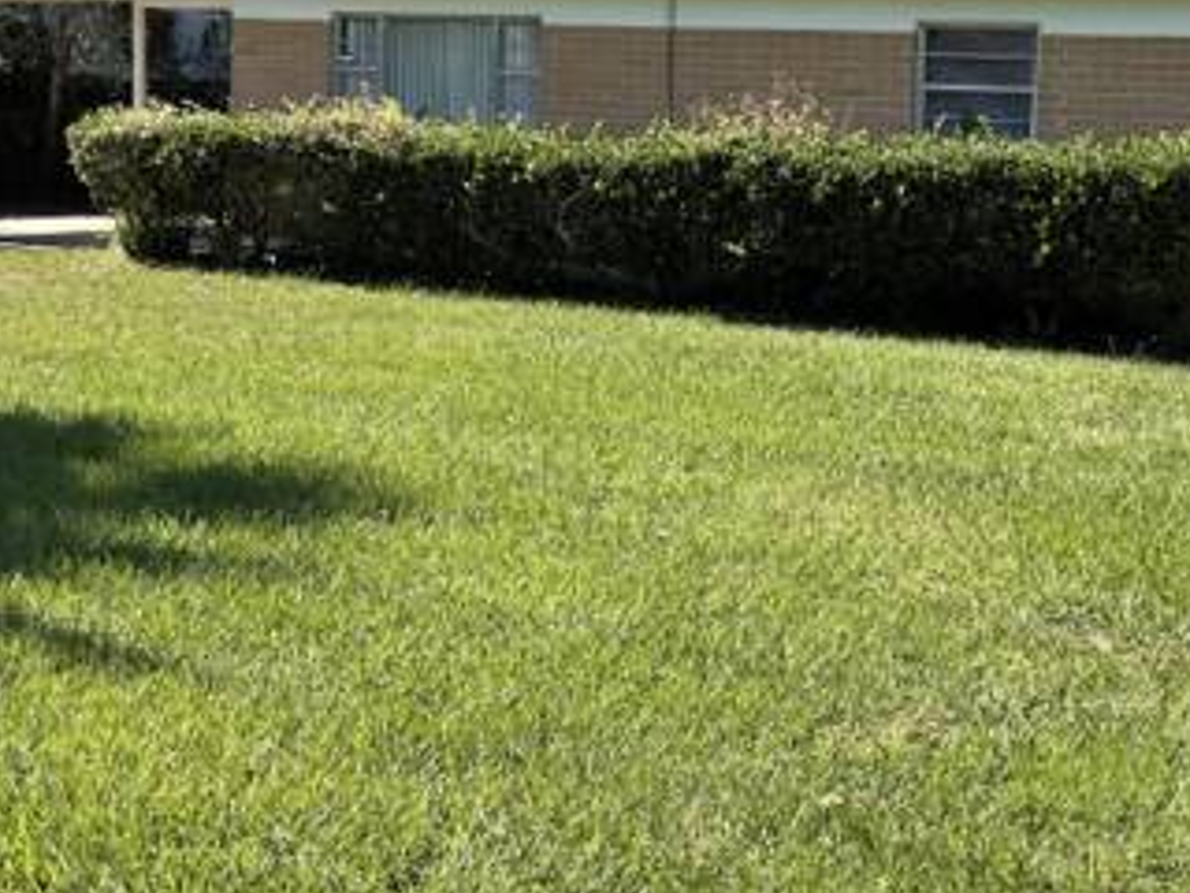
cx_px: 770
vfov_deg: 25.0
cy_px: 270
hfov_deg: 33.0
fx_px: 1994
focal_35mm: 58
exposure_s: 1/792
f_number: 1.8
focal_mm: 3
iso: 16
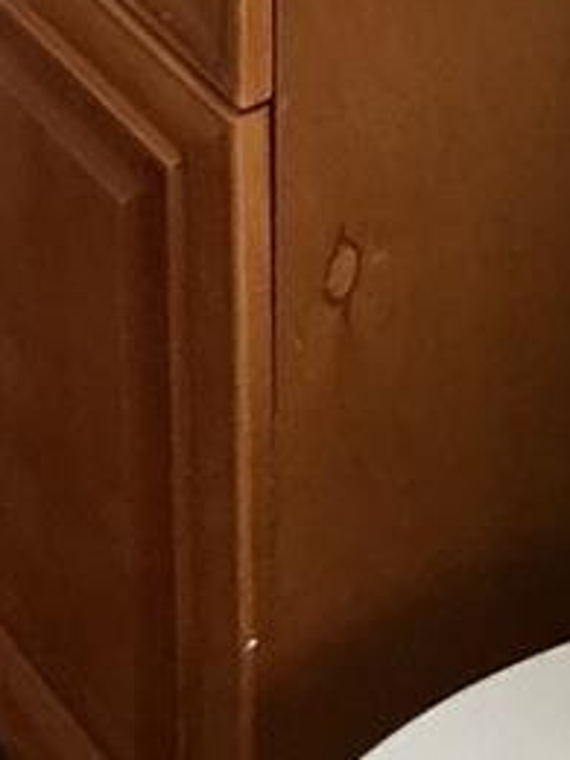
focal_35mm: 134
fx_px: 2942
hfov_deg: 11.0
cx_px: 561
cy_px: -947
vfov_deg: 12.3
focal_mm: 3
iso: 100
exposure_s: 1/60
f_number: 1.8
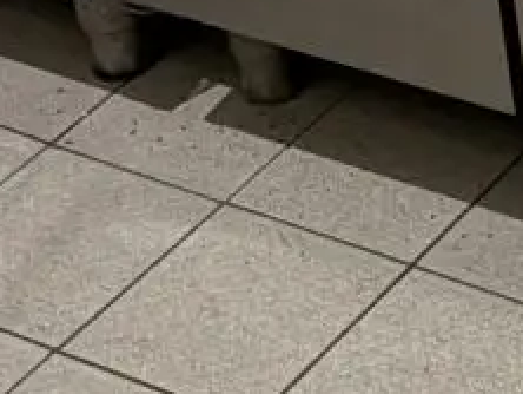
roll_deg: +3.5
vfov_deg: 7.5
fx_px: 2828
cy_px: -469
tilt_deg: -26.1
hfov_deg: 9.9
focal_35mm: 187
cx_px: 999
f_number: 1.6
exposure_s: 1/15
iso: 1000
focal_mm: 5.96
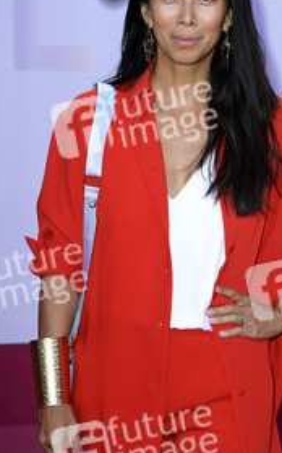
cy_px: 201
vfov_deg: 18.3
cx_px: 182
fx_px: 1404
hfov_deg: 11.5
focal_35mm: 114
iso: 400
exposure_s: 1/250
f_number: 5.6
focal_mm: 78
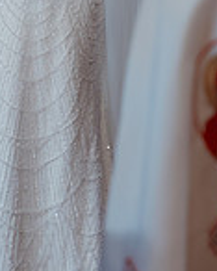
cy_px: -46
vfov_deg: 5.8
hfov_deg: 4.6
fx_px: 2679
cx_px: -81
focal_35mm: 334
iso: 3200
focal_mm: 85
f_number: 2.8
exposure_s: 1/250
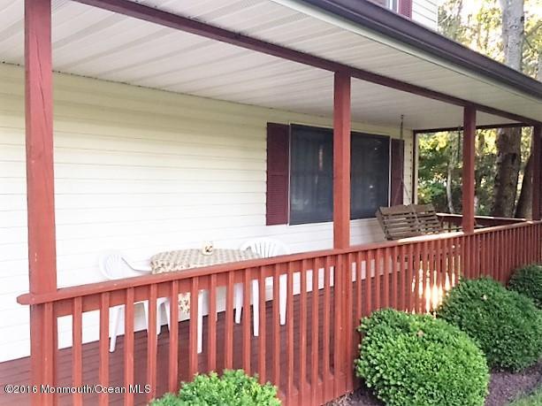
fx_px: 454
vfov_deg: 48.2
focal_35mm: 29
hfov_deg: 61.7
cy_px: 203
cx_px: 271
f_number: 2.2
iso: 40
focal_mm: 4.15
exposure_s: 1/30
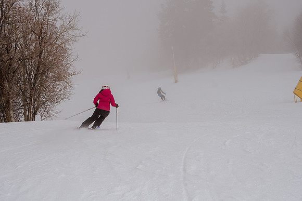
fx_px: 629
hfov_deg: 27.0
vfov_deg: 18.2
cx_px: 151
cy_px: 100
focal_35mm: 75
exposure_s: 1/3200
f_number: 5.6
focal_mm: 50
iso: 400
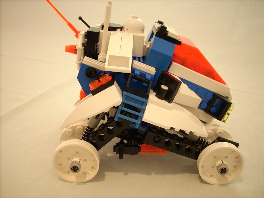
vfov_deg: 38.7
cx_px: 132
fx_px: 282
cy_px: 99
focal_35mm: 37
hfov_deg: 50.1
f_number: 2.8
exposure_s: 1/20.3
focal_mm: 6.2
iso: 200
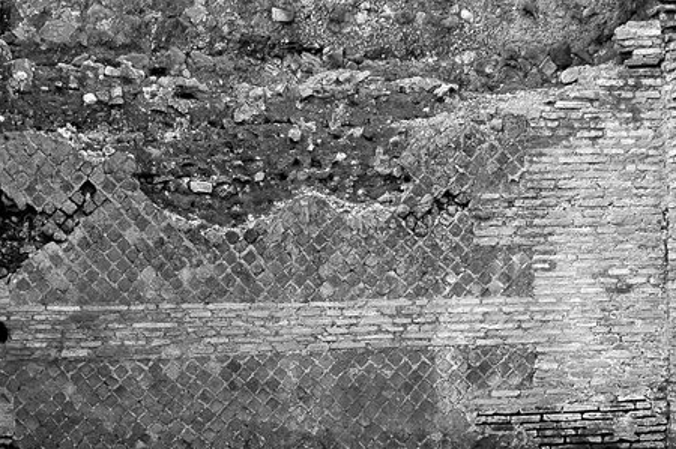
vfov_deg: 16.9
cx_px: 252
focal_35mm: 80
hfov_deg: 25.3
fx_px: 1501
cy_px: 326
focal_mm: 24
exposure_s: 1/40
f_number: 8
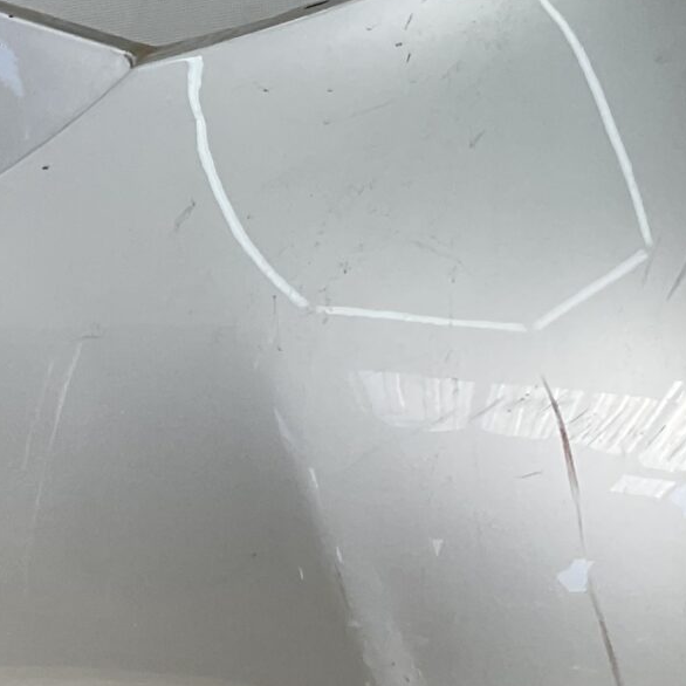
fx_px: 2511
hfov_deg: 15.3
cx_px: -12
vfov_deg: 15.3
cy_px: 697
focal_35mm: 112
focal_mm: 3
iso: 16
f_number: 1.8
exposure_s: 1/524
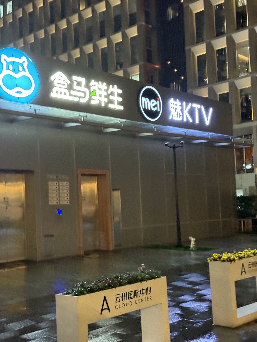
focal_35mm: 48
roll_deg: +3.5
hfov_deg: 30.3
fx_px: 475
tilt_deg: -1.8
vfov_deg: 39.7
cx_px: 128
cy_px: 171
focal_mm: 6.76
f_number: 1.78
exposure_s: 1/25
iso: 500
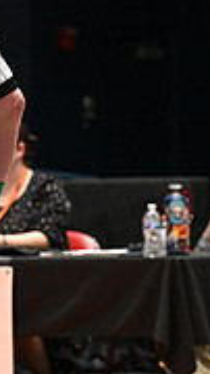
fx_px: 3689
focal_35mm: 372
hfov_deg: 3.2
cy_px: 331
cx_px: -387
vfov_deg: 5.8
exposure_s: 1/550
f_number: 5.6
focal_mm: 110
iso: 10000
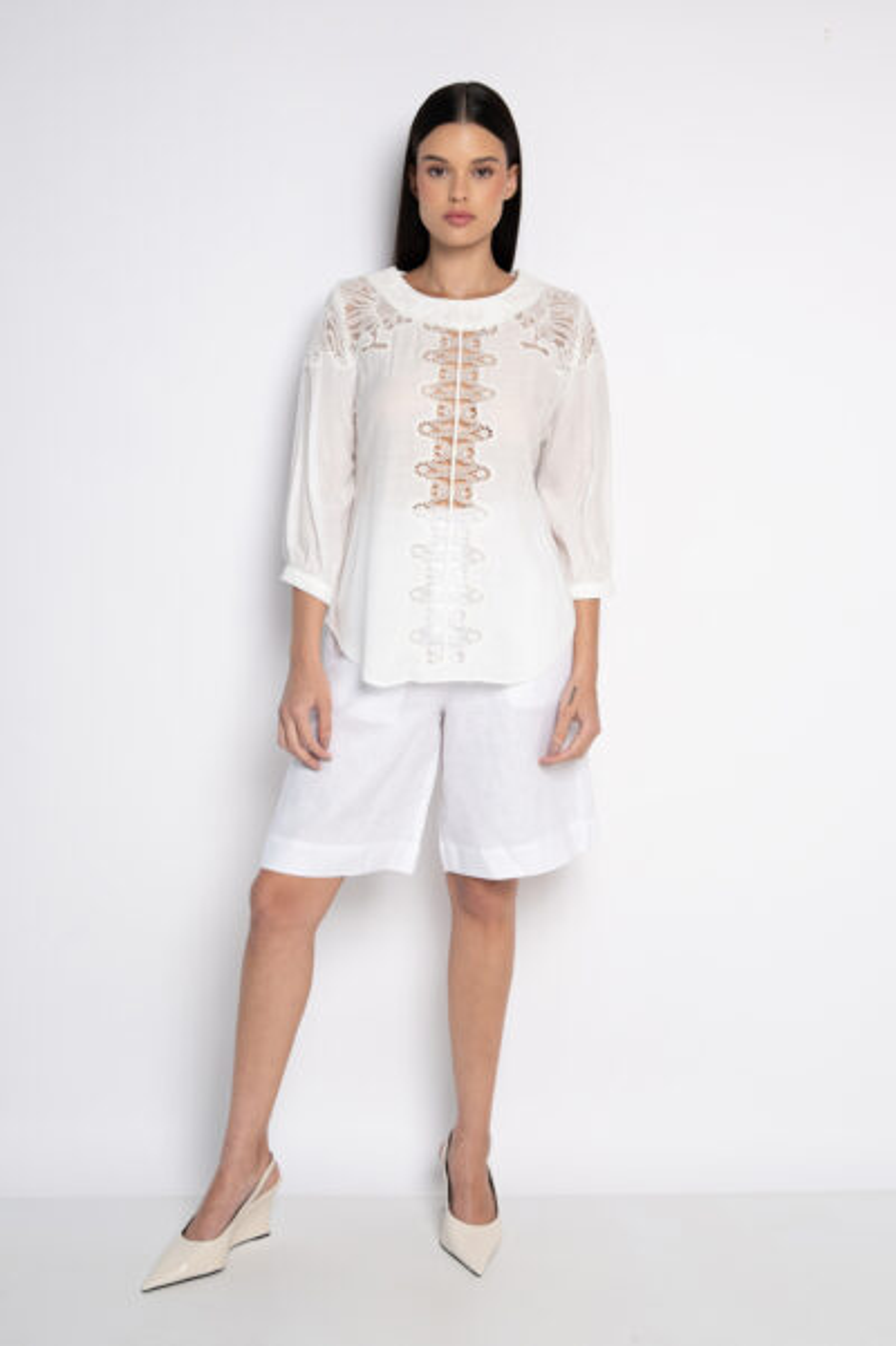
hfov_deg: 33.4
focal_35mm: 40
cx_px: 448
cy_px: 673
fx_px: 1495
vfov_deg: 48.5
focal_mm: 40
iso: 320
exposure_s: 1/125
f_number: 5
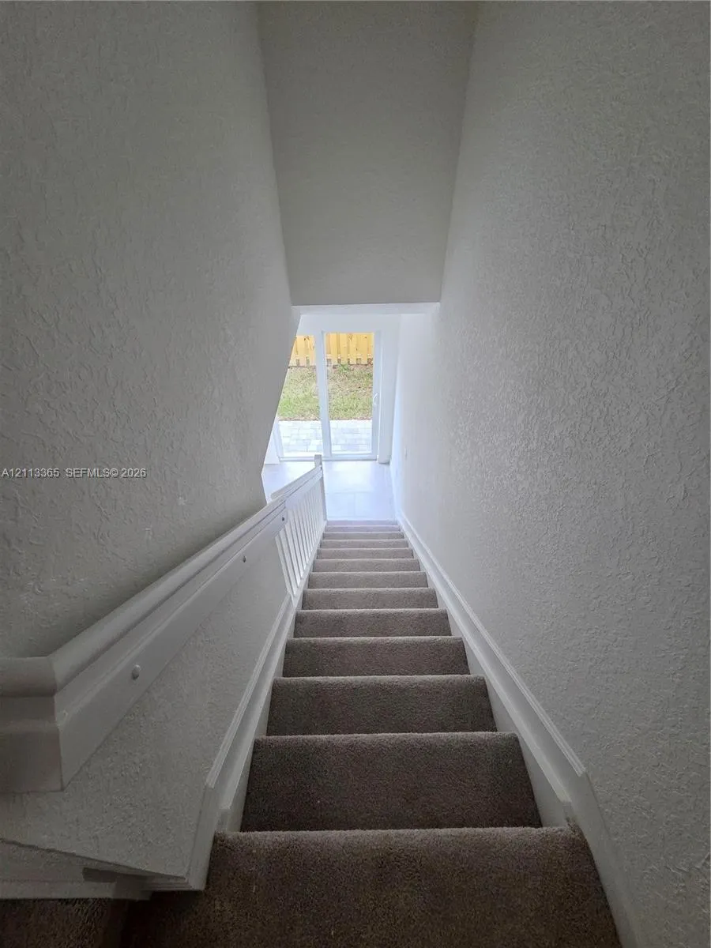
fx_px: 356
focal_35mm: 13
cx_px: 356
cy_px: 474
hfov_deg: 89.9
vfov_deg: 106.2
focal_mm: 2.2
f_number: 2.2
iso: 500
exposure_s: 1/60
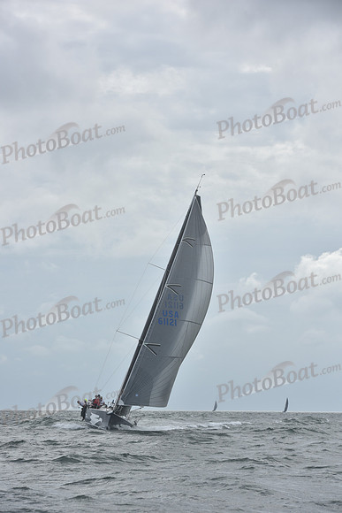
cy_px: 256
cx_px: 171
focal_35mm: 105
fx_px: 1495
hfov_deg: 13.0
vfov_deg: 19.5
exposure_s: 1/1250
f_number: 7.1
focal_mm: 105
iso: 200
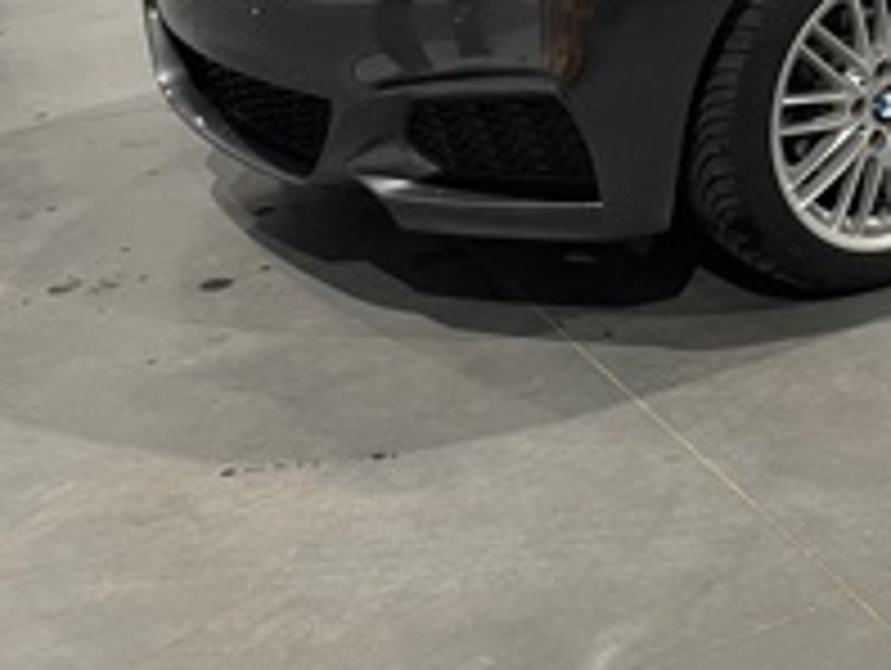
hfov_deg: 22.1
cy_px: -207
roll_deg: +0.6
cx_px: 958
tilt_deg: -9.5
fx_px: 2165
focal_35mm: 84
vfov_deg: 16.6
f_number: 1.6
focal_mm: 4.2
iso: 100
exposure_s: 1/50
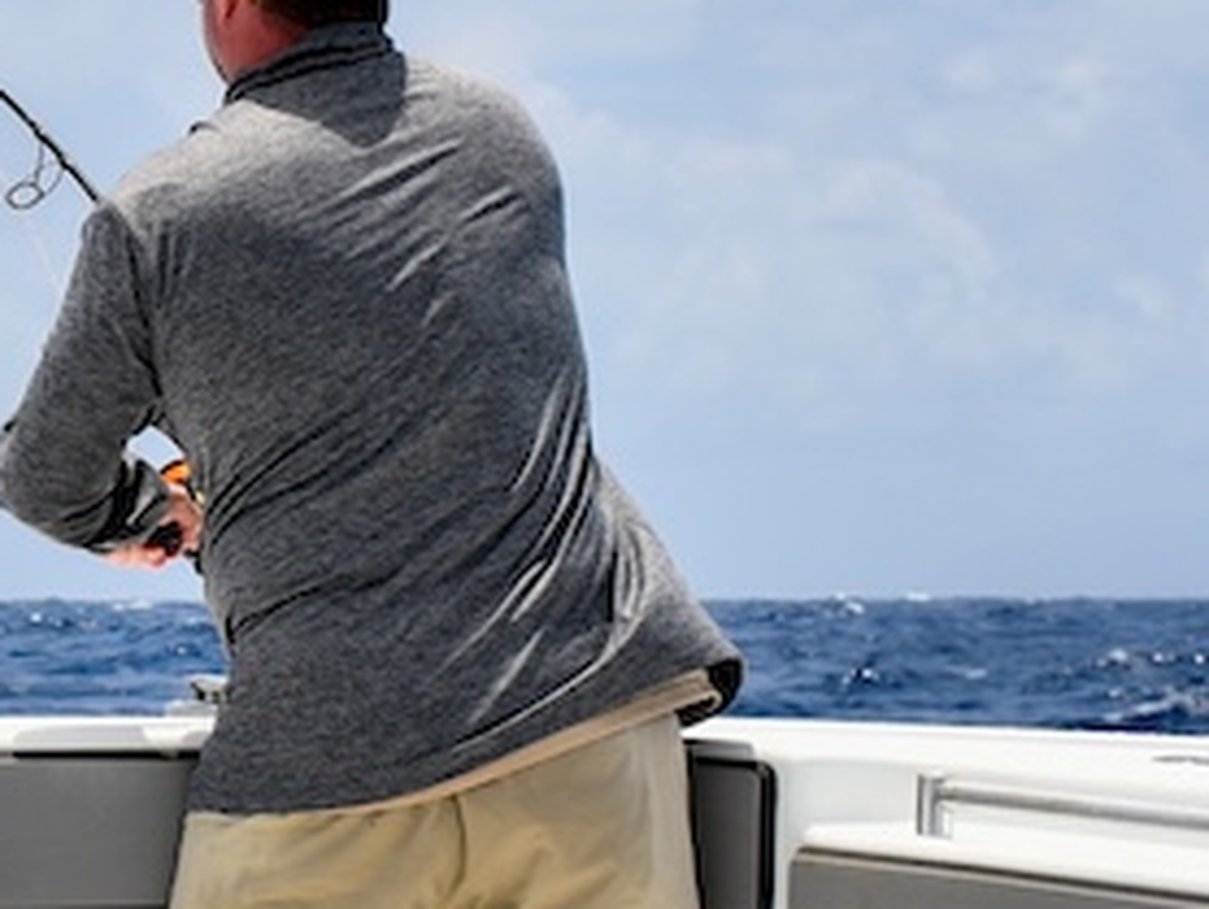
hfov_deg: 11.6
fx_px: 5803
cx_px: -387
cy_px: 54
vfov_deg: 8.9
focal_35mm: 166
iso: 125
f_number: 8
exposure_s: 1/640
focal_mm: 32
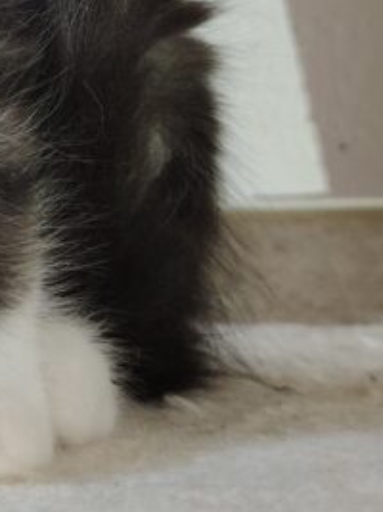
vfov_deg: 20.0
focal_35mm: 92
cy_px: -96
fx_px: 1358
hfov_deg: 15.1
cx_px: -163
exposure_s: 1/100
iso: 3703
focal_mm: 5.25
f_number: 1.75
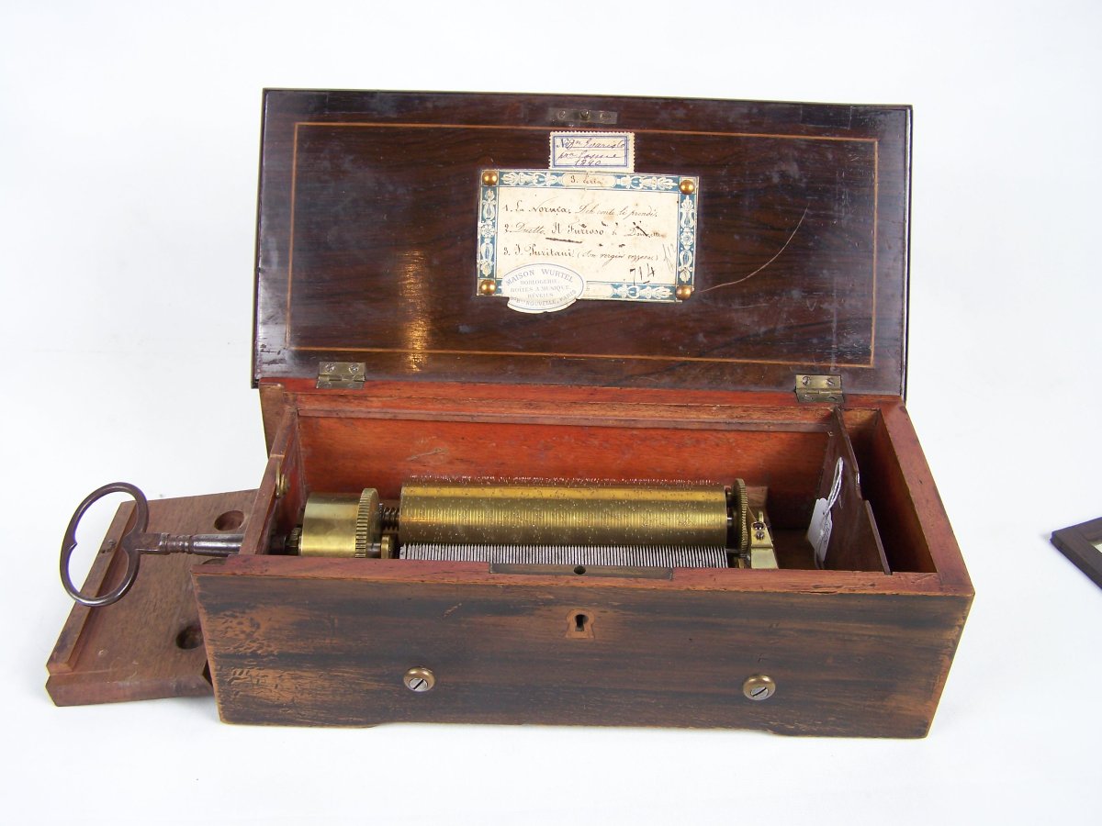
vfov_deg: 37.7
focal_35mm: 38
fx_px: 1210
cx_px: 551
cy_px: 413
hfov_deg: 49.0
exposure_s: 1/30
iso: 64
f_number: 2.8
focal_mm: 6.3
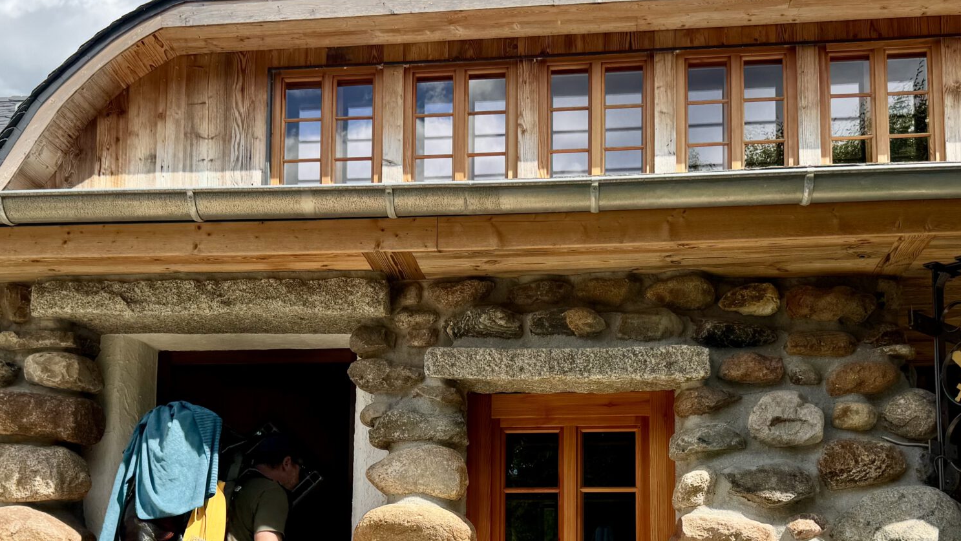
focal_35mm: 45
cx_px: 474
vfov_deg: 25.6
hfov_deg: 45.5
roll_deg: -0.7
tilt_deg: +6.9
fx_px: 1147
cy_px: 500
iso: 80
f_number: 1.78
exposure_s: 1/2604
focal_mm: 6.76
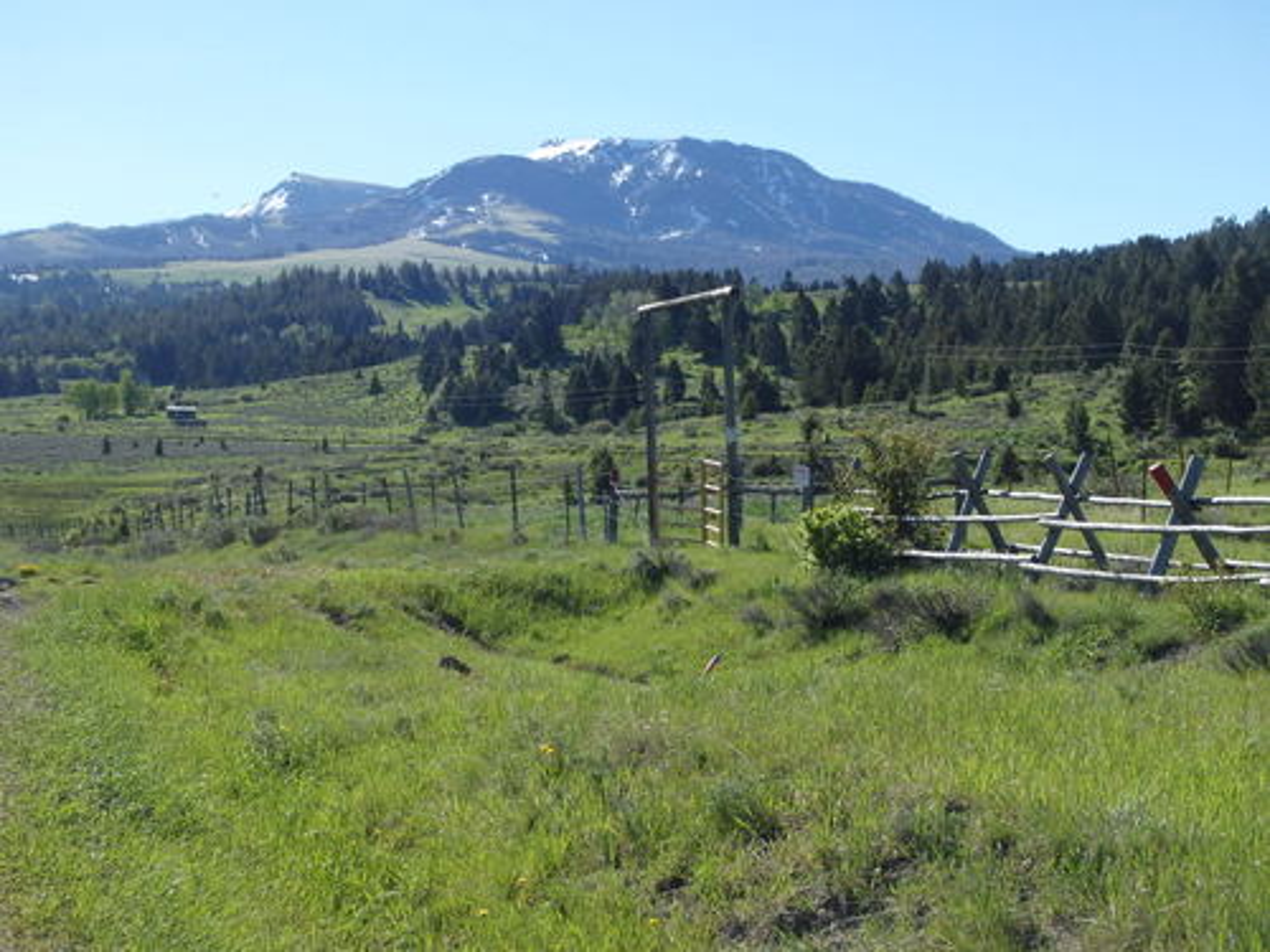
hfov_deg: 28.6
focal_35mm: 68
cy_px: 476
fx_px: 2495
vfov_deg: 21.6
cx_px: 635
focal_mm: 12.3
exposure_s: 1/400
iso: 125
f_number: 5.5
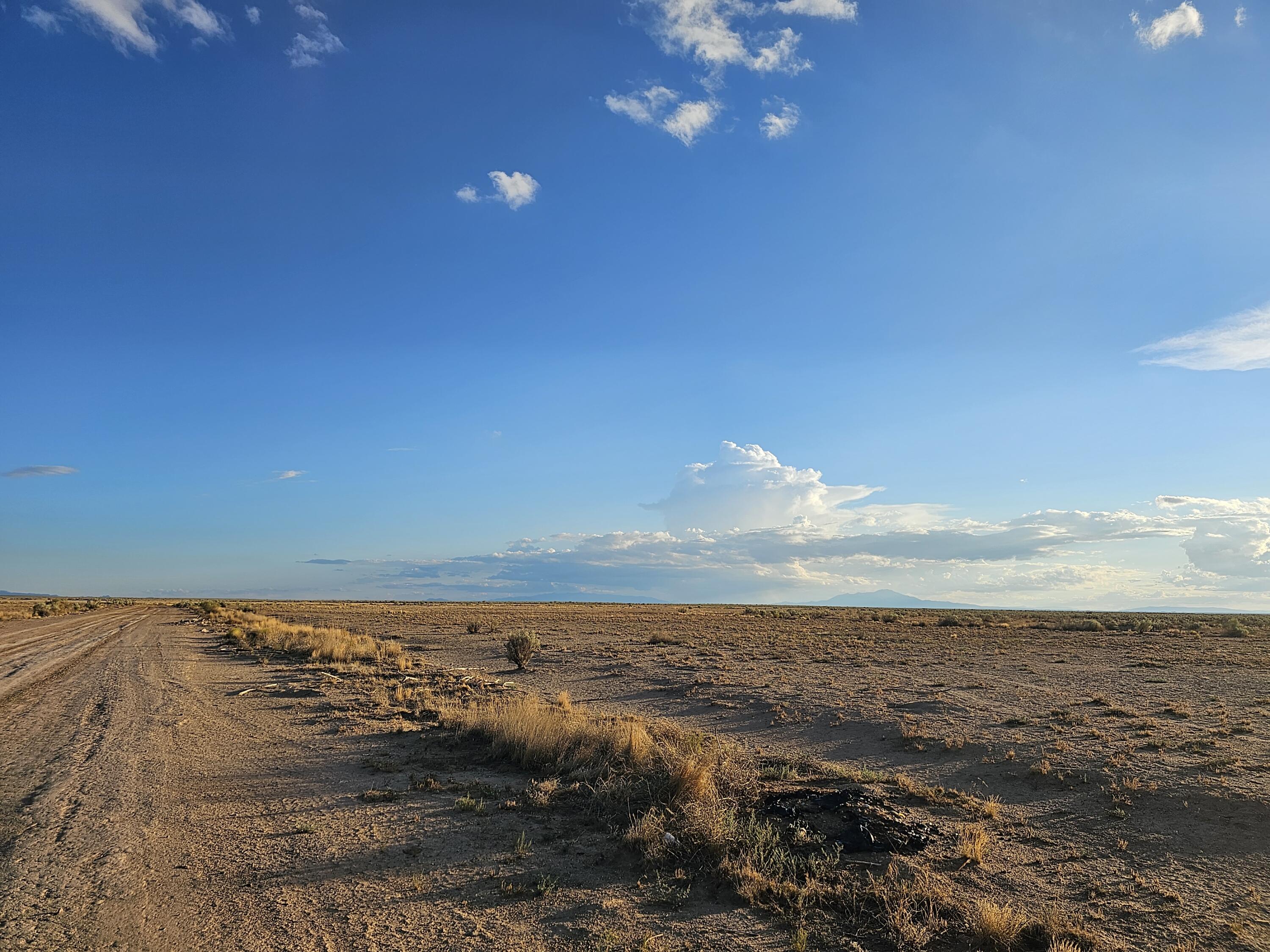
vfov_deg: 58.9
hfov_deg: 73.9
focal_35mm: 23
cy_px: 476
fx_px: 844
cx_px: 635
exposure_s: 1/1286
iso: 16
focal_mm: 6.3
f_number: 1.7
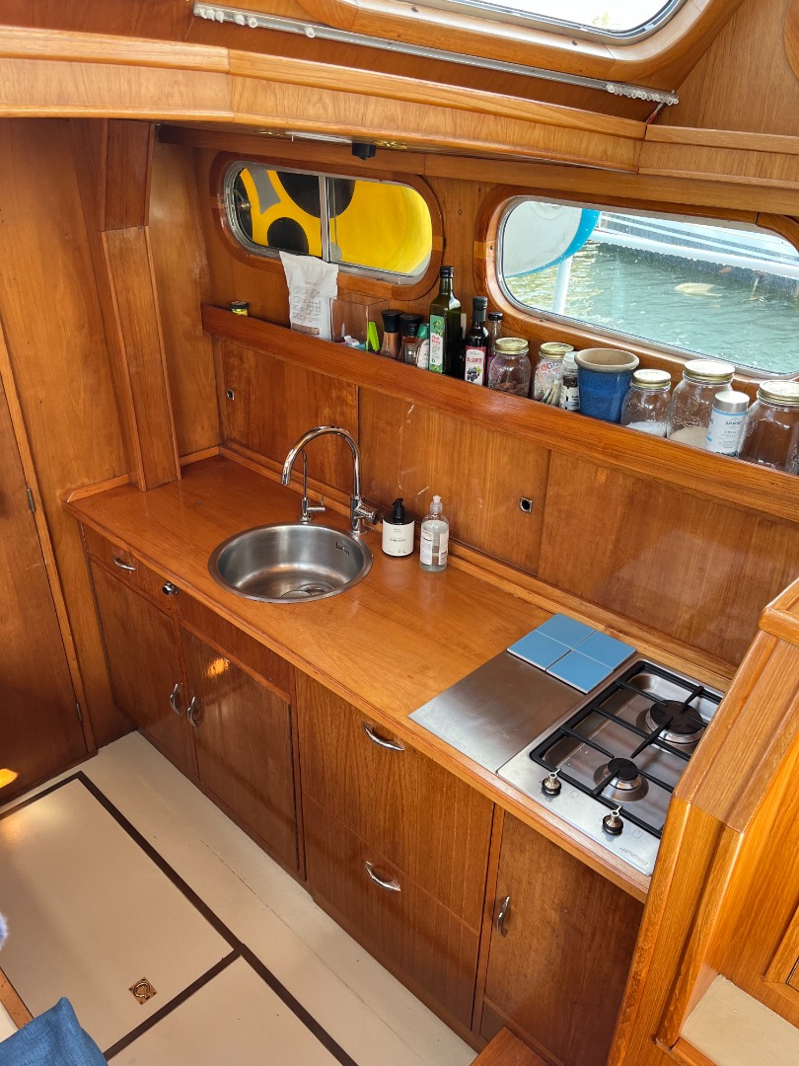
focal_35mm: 26
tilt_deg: -31.3
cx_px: 400
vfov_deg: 67.3
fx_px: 800
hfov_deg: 53.1
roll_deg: +0.3
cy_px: 533
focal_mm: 5.1
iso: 80
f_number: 1.6
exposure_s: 1/121
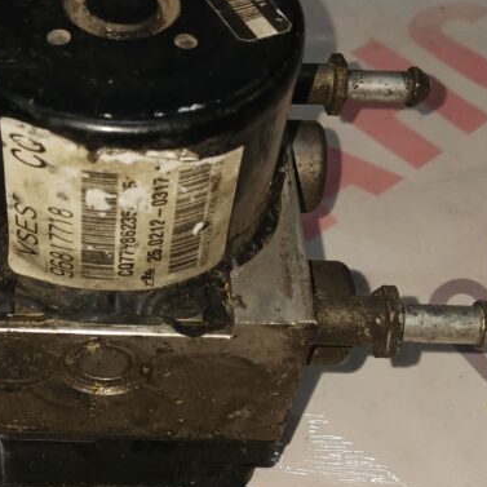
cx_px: 103
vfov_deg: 29.1
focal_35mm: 59
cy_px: 258
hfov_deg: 28.5
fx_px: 939
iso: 100
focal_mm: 4
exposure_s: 1/50
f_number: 1.8
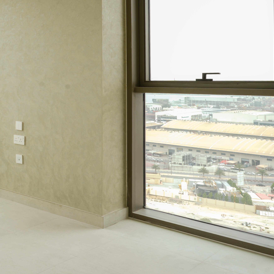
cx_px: -46
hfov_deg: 31.9
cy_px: 64
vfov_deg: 36.6
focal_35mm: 45
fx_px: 403
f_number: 13
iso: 80
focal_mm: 20
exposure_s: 1/6
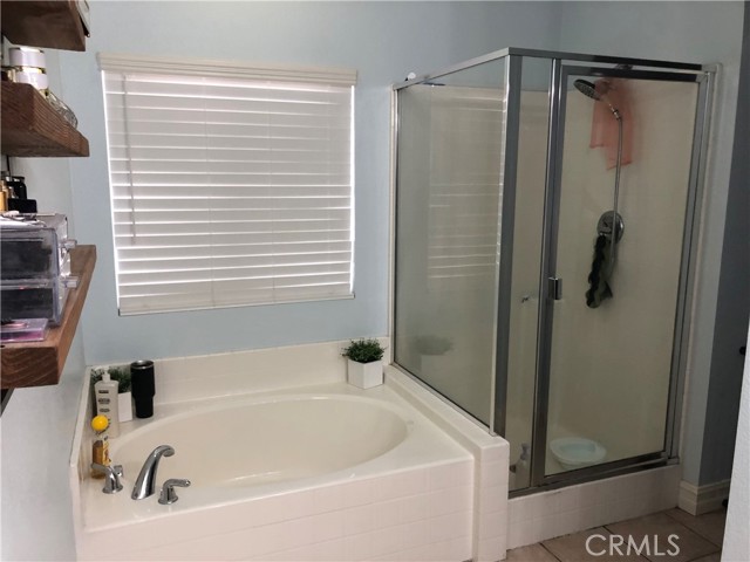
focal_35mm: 28
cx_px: 375
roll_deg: +0.7
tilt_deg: -10.9
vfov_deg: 49.7
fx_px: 607
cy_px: 281
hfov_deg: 63.4
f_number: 1.8
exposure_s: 1/30
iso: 40
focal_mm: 4
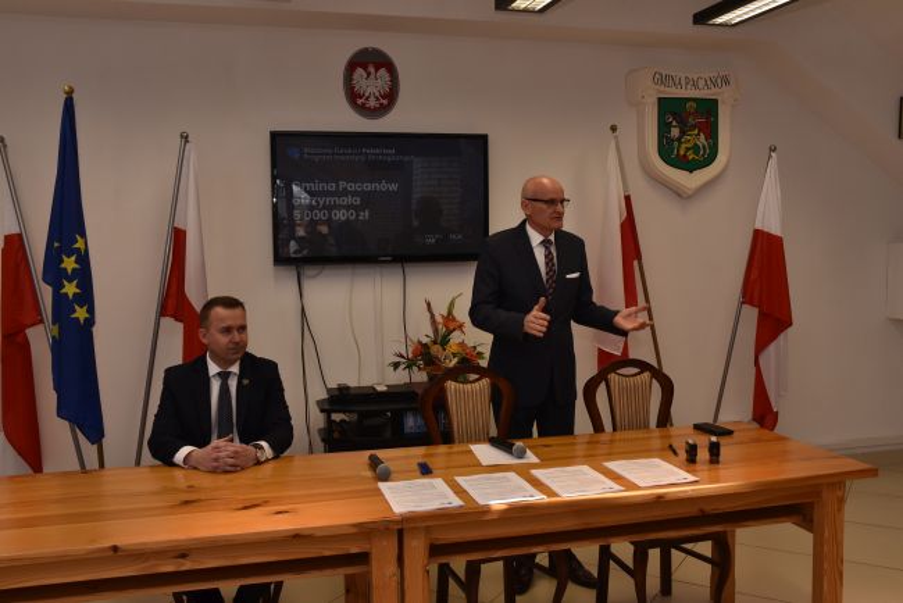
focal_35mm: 32
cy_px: 302
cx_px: 452
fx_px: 803
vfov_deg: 41.2
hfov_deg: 58.7
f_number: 14
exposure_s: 1/100
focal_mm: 32
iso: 640
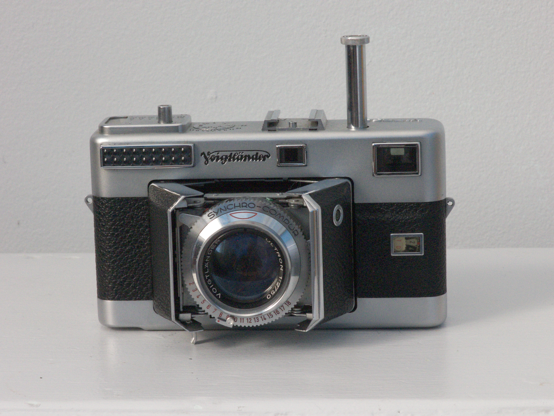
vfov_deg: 11.1
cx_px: 277
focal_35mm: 134
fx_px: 2145
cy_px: 208
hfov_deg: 14.7
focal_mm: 28.1
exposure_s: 1/20
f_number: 8
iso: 400
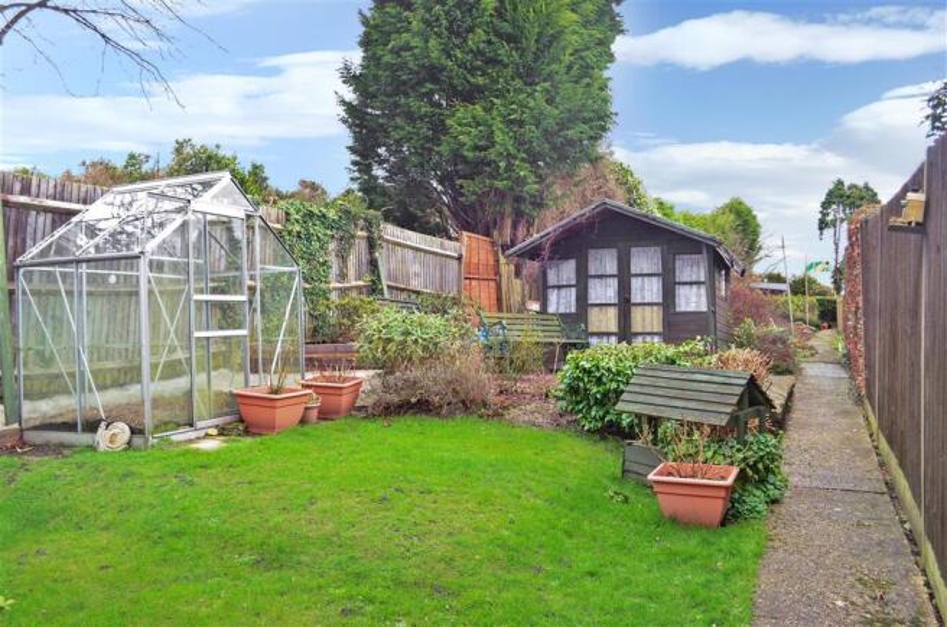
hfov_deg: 62.0
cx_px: 474
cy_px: 314
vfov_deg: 43.4
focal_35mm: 30
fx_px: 787
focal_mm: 20
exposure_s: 1/125
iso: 640
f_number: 5.6
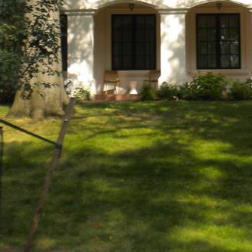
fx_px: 782
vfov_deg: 17.8
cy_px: -4
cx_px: 238
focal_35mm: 95
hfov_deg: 17.9
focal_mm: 6.3
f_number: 4.6
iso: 80
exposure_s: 1/225
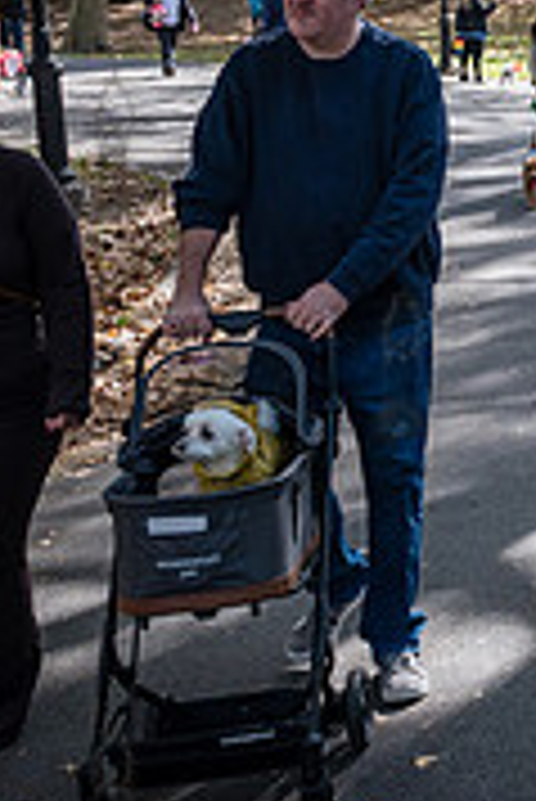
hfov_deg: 15.1
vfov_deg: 25.5
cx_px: 977
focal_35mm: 78
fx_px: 1738
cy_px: 144
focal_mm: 24
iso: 1000
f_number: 5
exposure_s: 1/1600
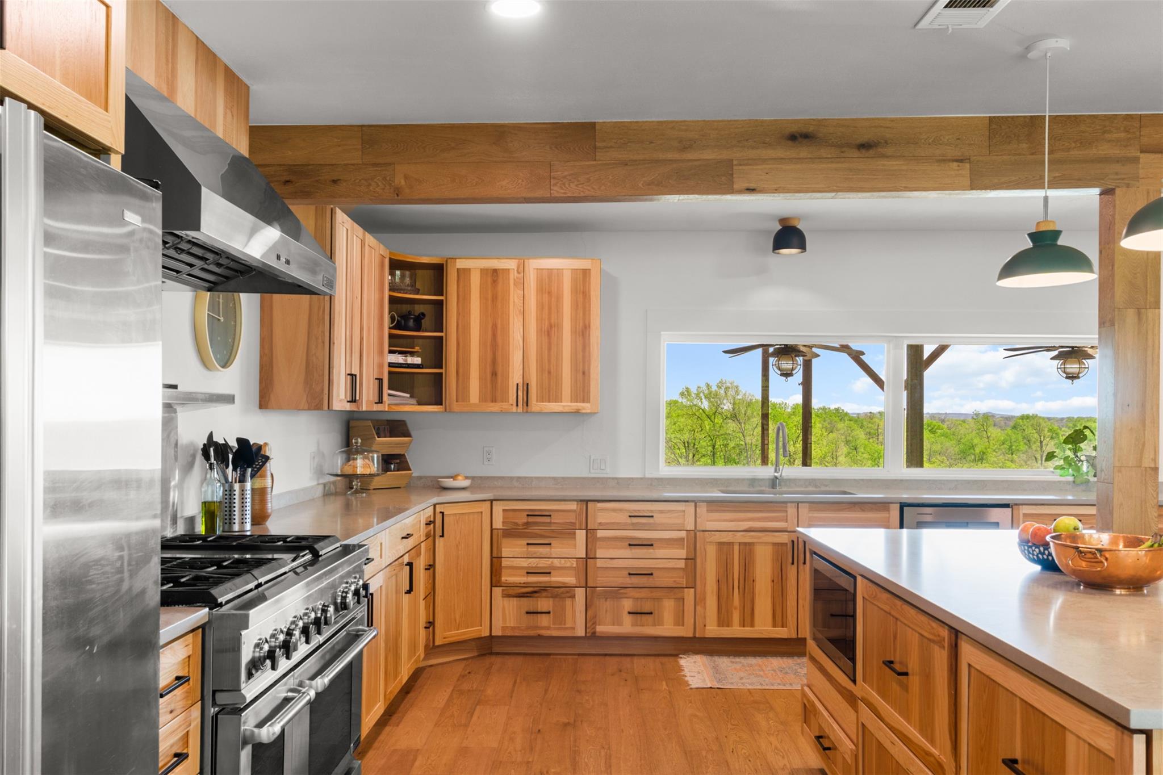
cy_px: 388
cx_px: 582
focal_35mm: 30
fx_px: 969
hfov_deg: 61.9
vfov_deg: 43.6
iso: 125
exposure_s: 1/2.5
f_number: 8
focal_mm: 20
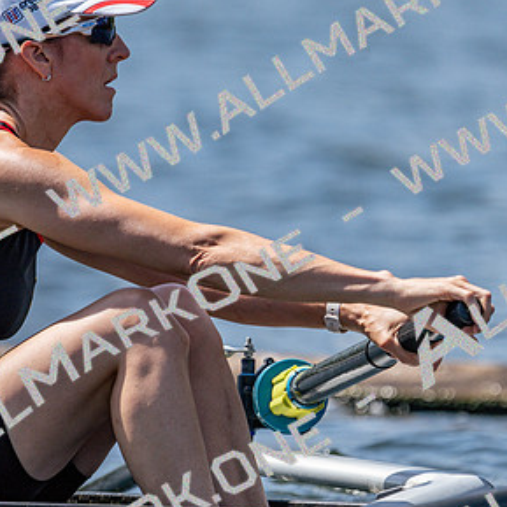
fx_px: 14980
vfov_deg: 1.9
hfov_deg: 1.9
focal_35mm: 904
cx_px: 263
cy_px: 224
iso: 320
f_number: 6.3
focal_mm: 529
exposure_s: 1/2000
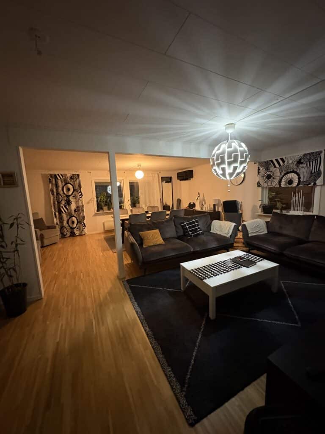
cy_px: 217
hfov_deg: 85.7
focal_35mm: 14
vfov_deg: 102.1
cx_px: 162
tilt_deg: -8.6
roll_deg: +3.2
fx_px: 175
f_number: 2.2
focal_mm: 2.22
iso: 1000
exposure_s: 1/33
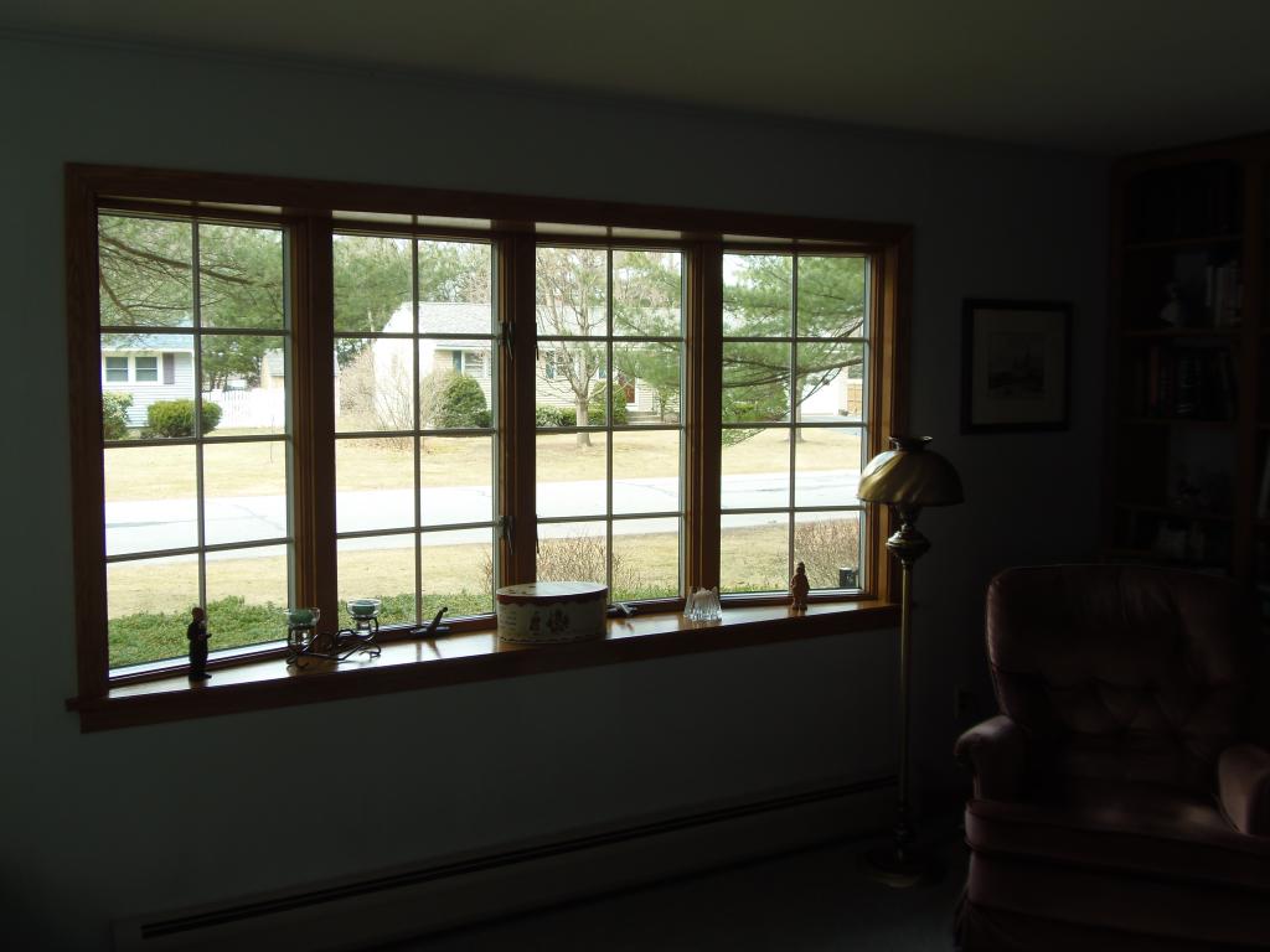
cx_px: 635
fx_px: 1101
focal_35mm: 30
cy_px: 476
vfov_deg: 46.8
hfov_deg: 60.0
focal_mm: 5.5
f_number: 3.2
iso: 64
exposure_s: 1/50
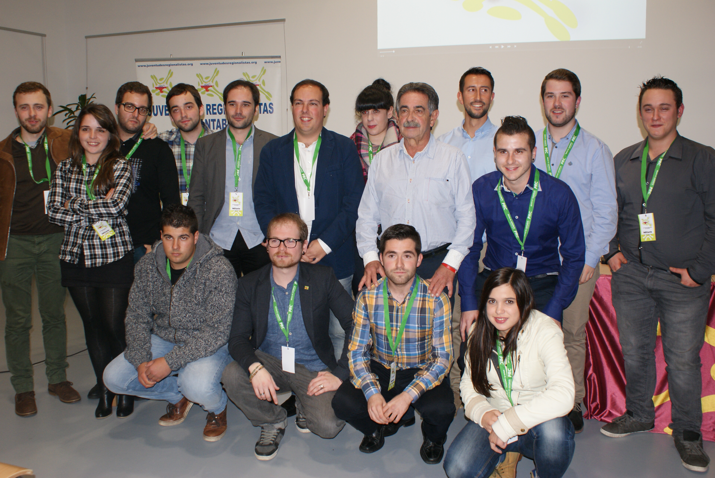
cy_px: 239
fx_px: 656
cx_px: 358
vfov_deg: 40.1
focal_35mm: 33
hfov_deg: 57.2
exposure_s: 1/60
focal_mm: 22
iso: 400
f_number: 5.6
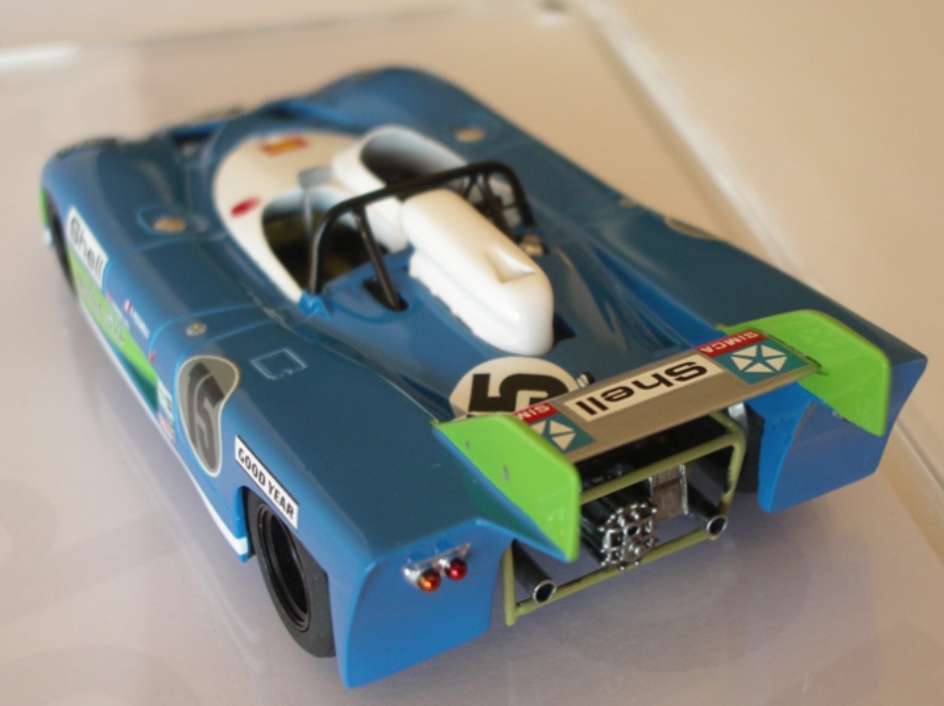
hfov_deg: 30.7
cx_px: 465
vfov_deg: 23.3
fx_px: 1717
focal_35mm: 63
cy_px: 358
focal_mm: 10.2
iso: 160
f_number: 3.5
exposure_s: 1/80
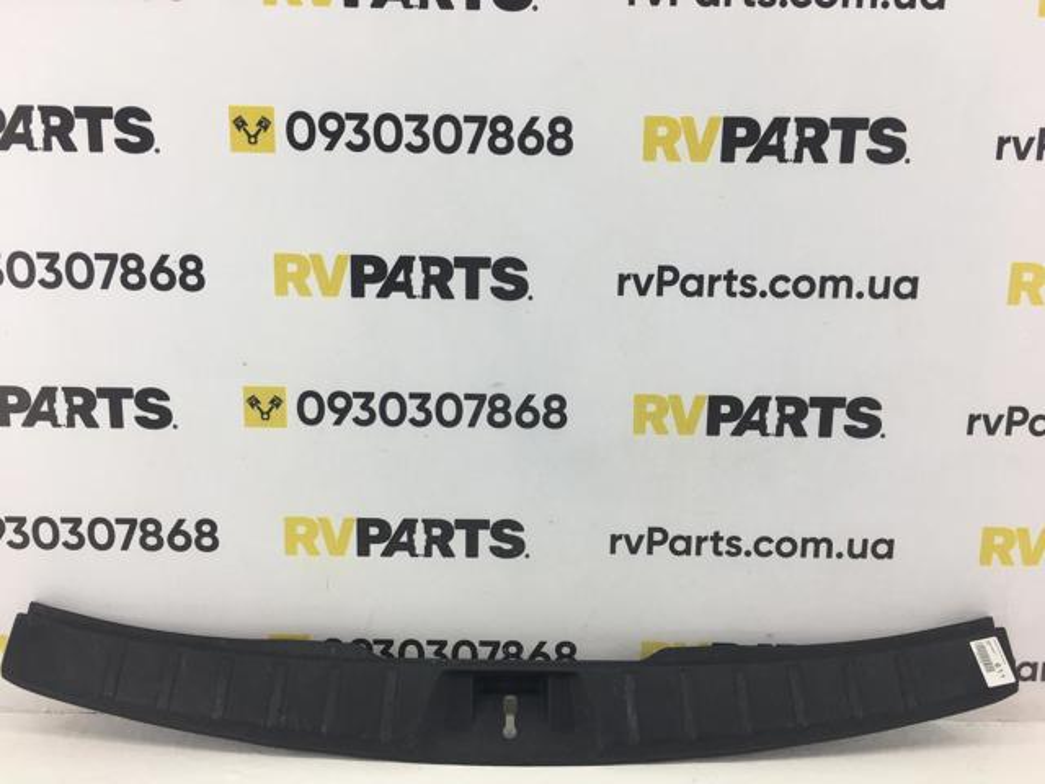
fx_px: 875
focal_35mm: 29
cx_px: 522
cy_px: 392
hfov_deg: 61.7
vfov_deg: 48.2
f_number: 2.2
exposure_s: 1/100
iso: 40
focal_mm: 4.15
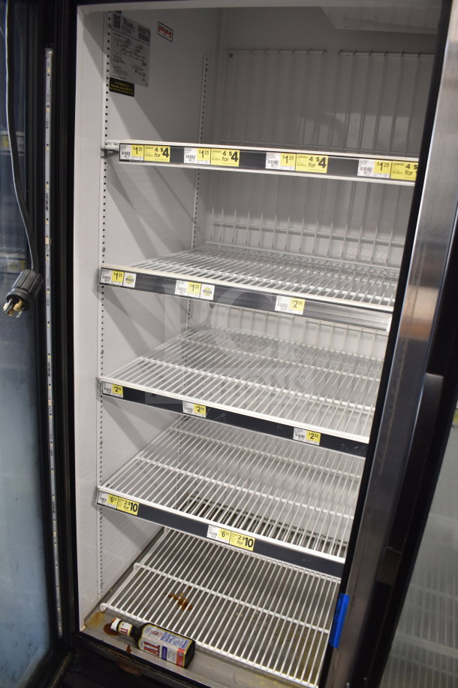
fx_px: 515
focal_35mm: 27
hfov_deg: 47.9
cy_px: 344
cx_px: 229
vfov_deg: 67.4
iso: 720
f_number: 3.5
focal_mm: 18
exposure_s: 1/30
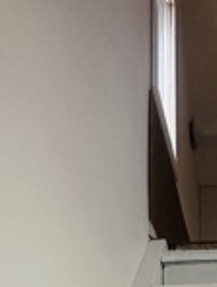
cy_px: 418
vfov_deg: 26.0
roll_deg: +0.7
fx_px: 474
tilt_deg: +6.9
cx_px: 244
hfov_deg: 24.0
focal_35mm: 57
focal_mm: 2.22
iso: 320
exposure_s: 1/74
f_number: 2.2
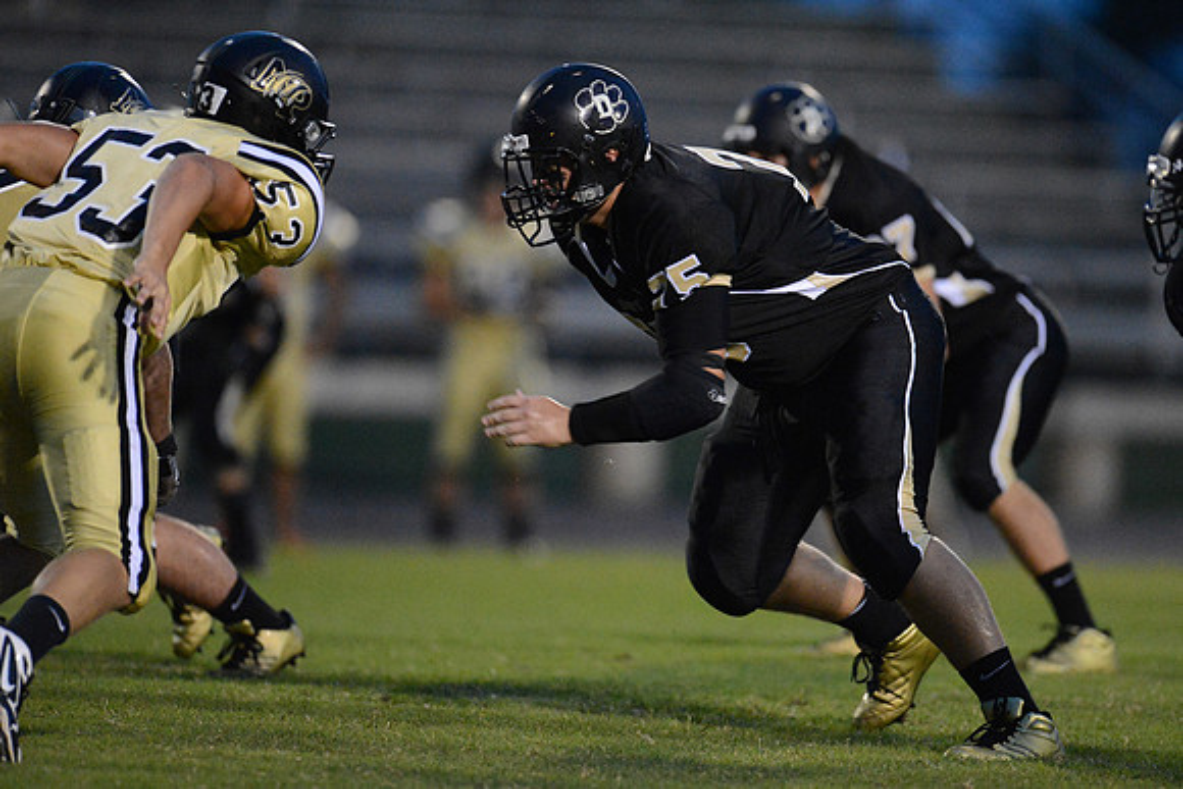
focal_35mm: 400
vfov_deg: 3.4
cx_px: 592
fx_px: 13147
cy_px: 394
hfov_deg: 5.2
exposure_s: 1/800
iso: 12800
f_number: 2.8
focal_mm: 400
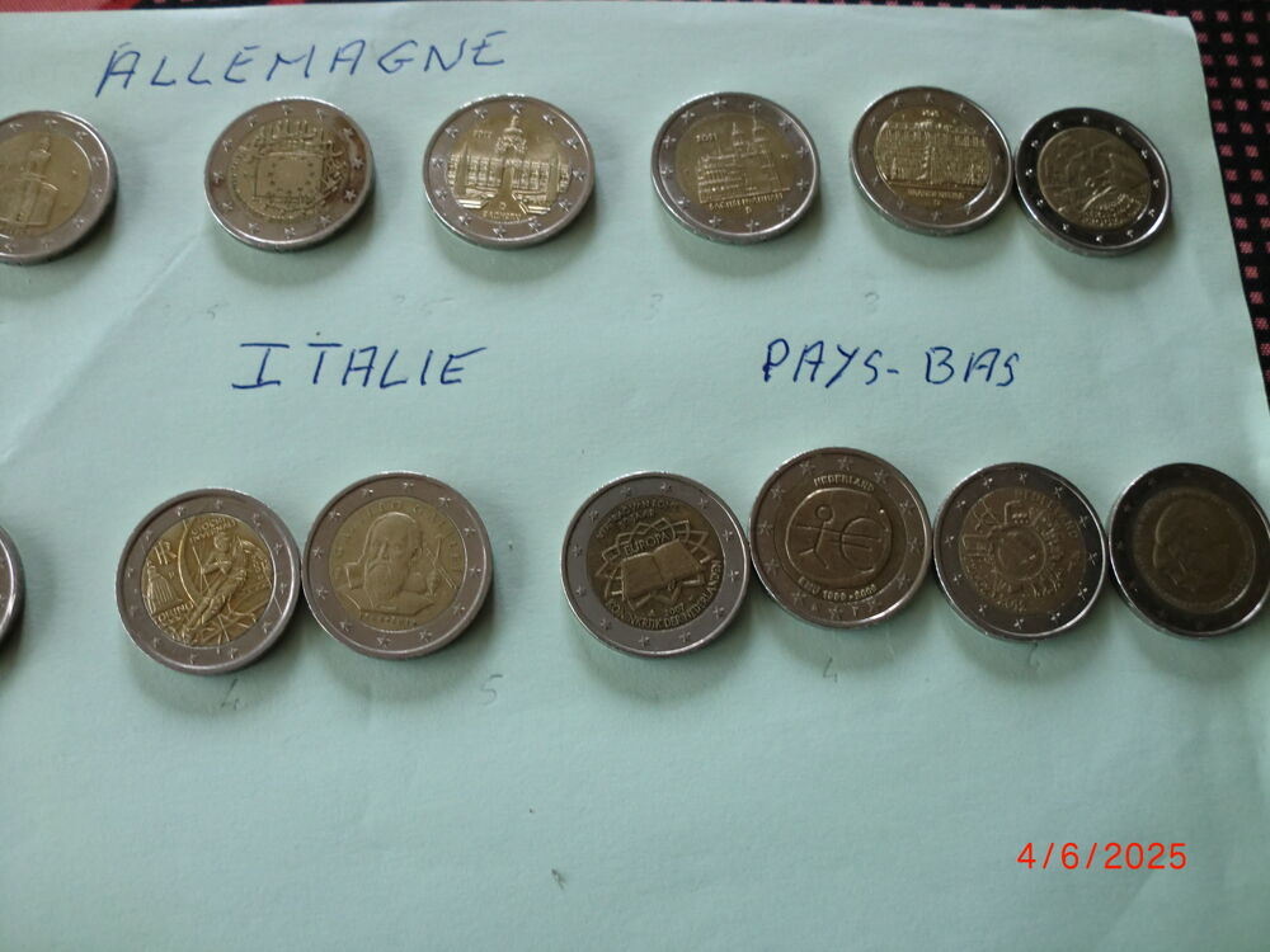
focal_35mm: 35
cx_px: 635
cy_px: 476
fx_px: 1284
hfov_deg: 52.6
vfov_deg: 40.7
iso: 160
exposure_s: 1/60
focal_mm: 6.3
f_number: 3.1
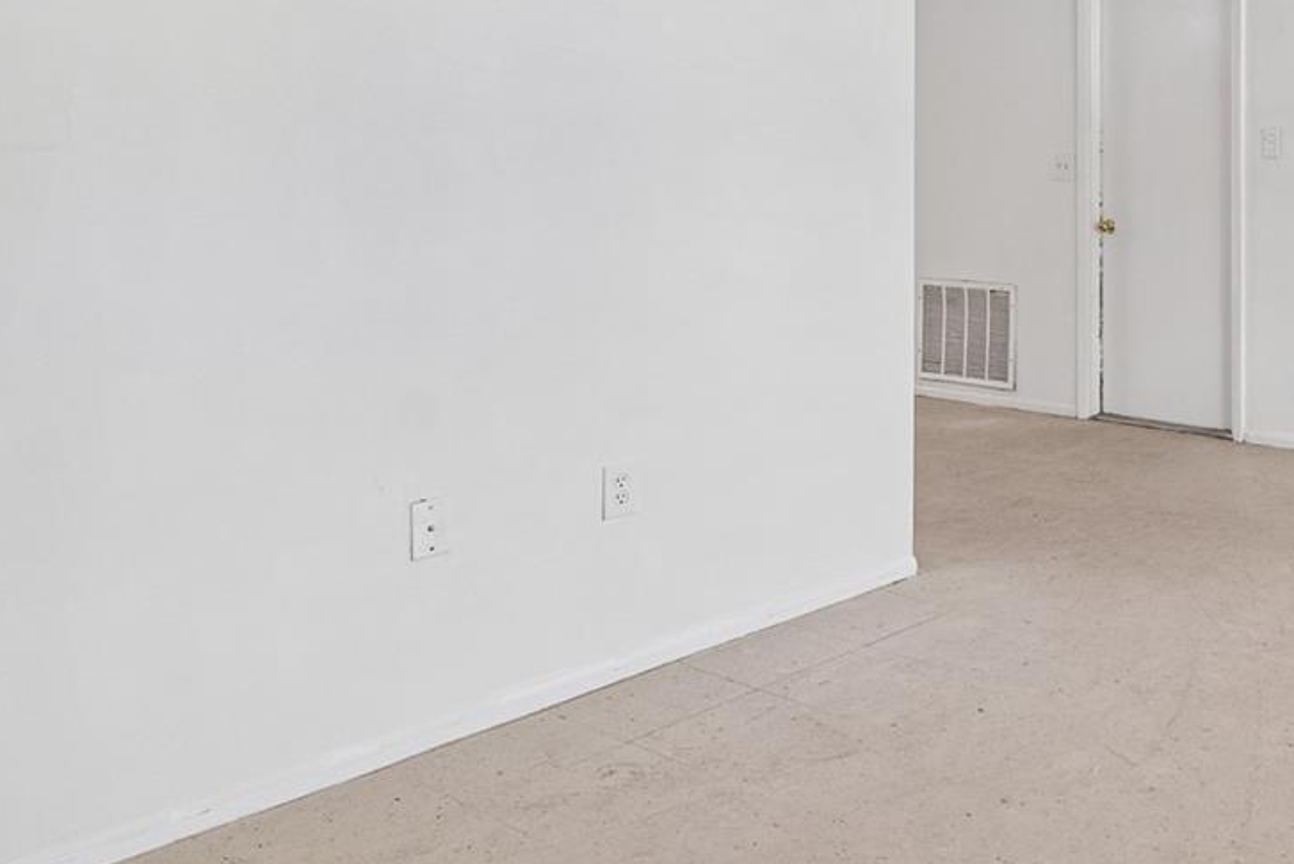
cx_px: 1331
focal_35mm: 33
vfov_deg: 38.2
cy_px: 150
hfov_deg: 46.5
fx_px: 1186
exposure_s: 1/4
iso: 100
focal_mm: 10
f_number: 7.1
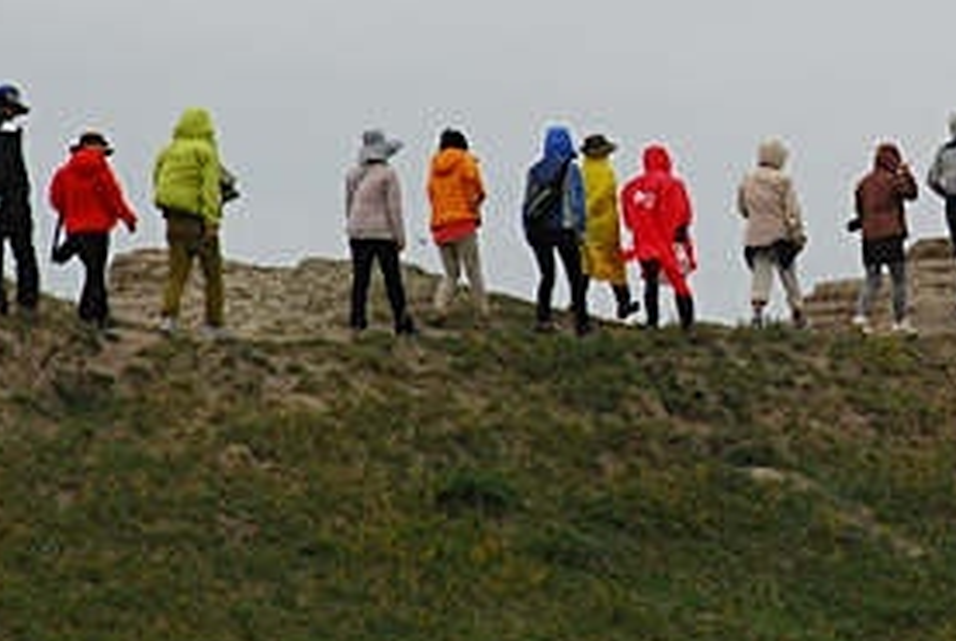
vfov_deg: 3.3
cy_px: 121
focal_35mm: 412
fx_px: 10970
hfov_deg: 5.0
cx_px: 1167
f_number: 6.3
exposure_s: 1/1000
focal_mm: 95
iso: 400
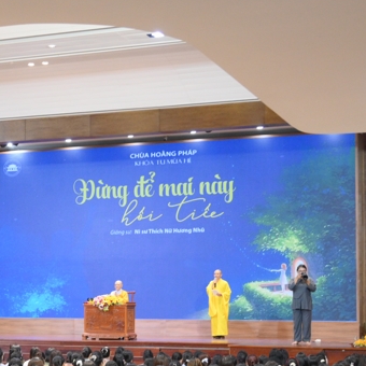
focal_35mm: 83
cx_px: 52
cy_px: 252
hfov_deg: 20.5
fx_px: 993
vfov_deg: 20.8
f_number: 4
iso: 3200
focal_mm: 34
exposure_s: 1/80
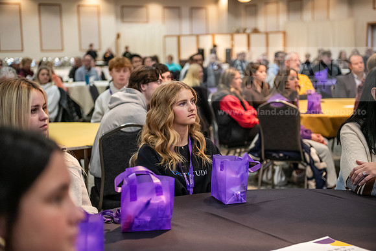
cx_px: 188
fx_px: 648
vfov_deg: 21.9
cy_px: 126
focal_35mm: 62
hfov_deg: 32.4
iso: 2500
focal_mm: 62
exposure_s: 1/200
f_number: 2.8
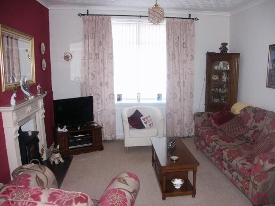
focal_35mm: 28
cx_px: 138
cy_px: 103
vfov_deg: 49.7
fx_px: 222
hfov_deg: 63.5
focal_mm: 7.37
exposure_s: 1/45
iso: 200
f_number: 2.8
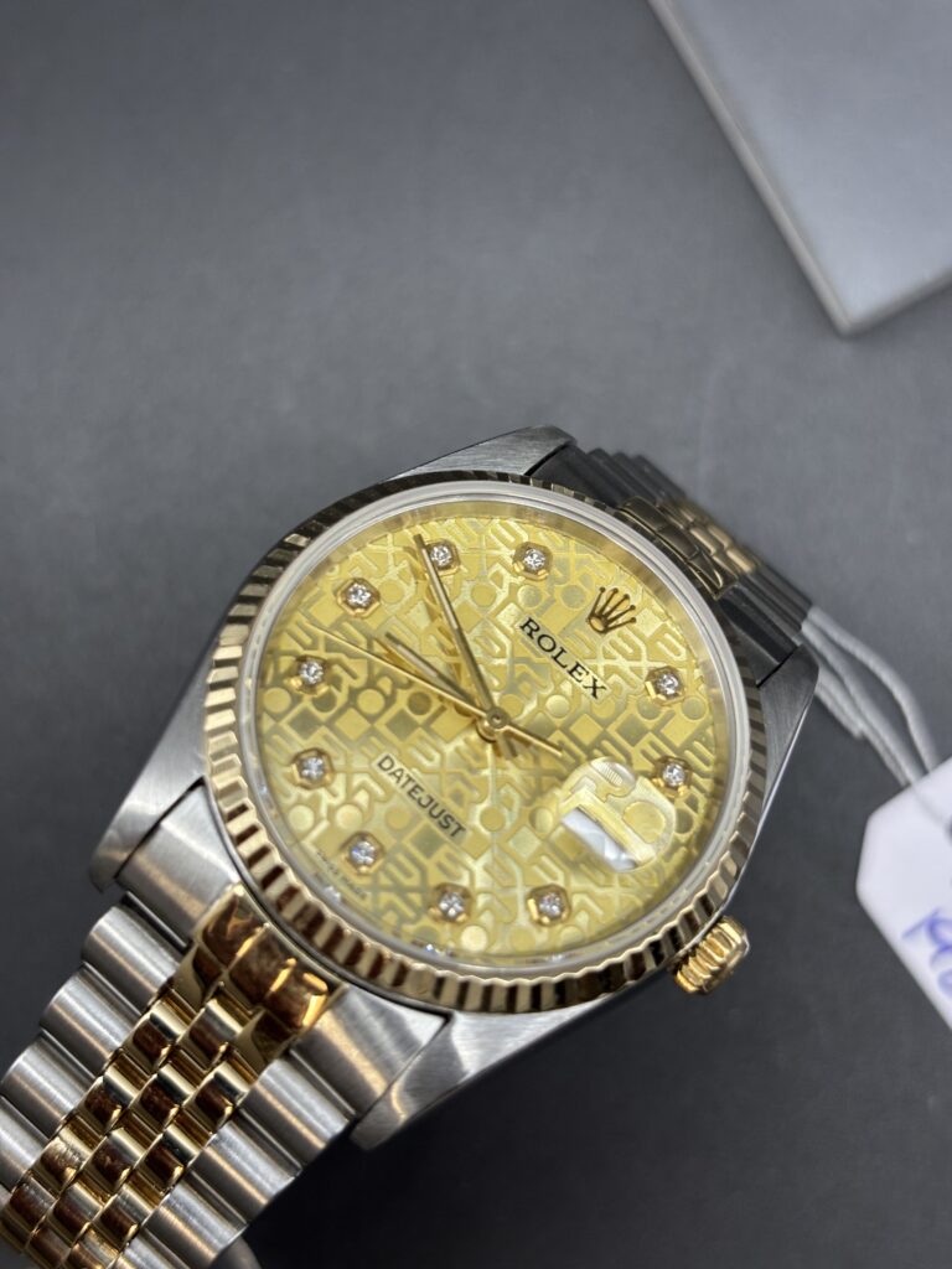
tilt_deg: -80.9
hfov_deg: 28.0
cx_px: 476
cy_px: 634
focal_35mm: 52
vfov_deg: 36.8
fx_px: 1907
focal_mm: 5.96
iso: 32
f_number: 1.6
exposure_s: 1/50
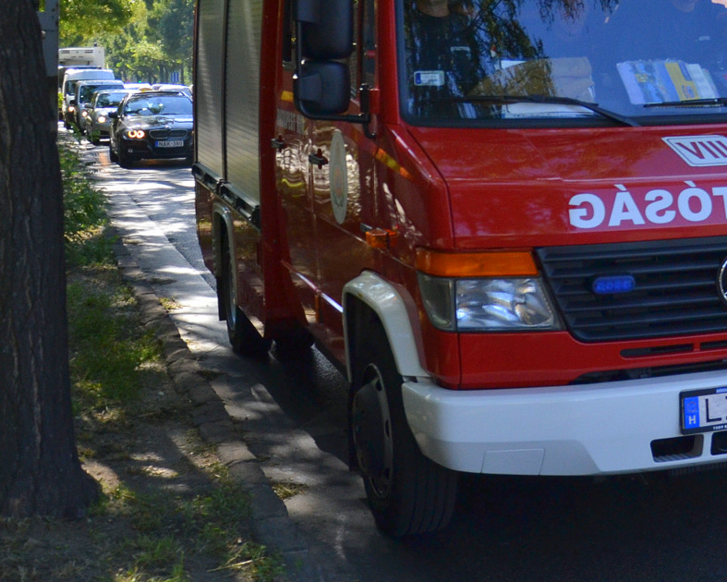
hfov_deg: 38.7
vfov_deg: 33.0
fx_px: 968
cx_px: 632
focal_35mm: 45
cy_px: 170
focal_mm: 18
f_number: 4.5
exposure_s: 1/1000
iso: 400
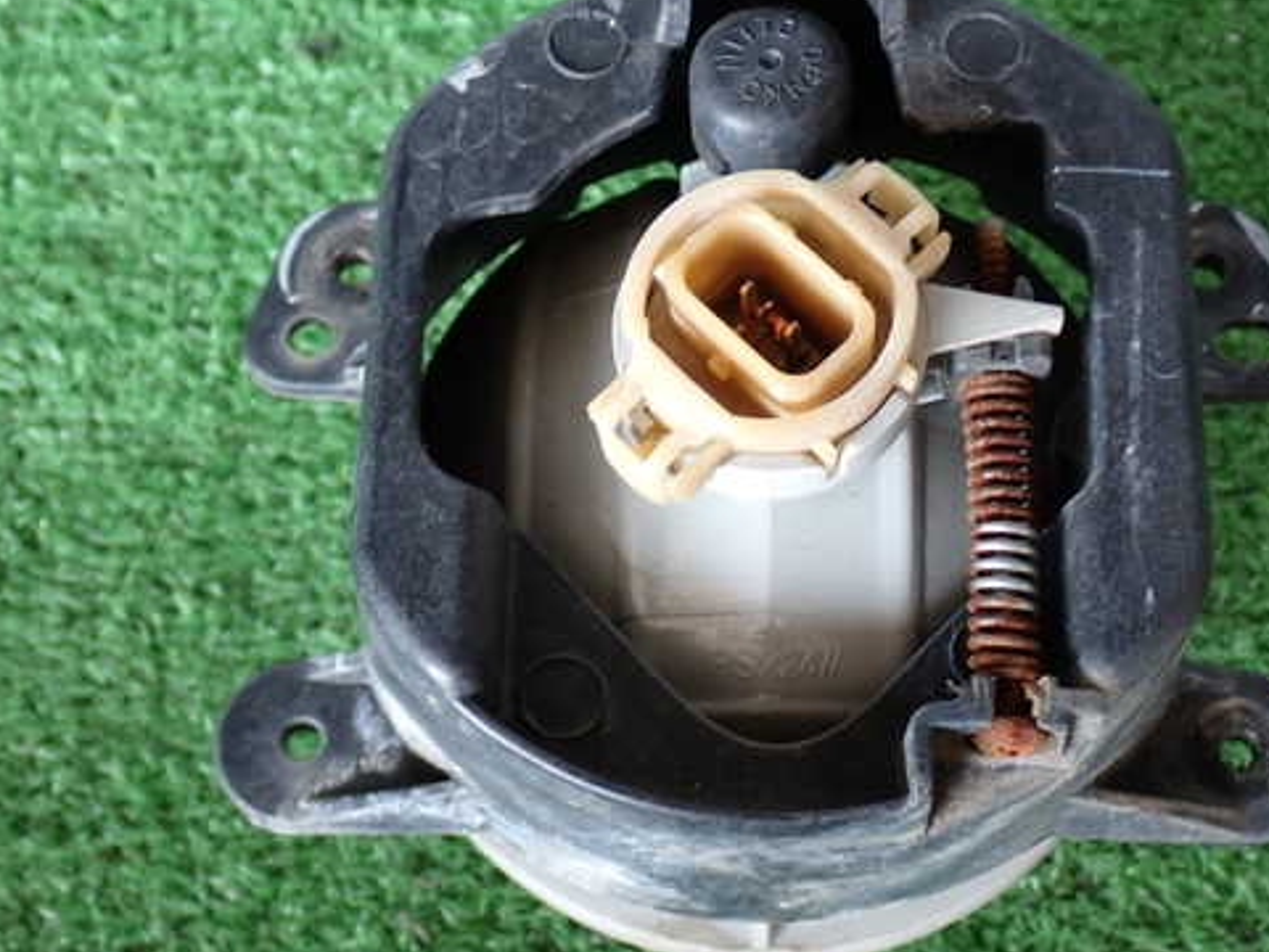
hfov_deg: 34.9
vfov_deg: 26.6
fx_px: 2016
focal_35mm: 55
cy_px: 489
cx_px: 727
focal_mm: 7.84
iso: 200
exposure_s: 1/60
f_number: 2.9
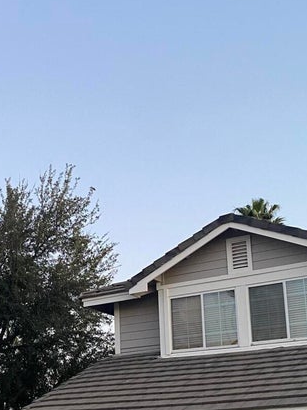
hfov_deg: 22.2
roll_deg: +0.0
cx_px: 50
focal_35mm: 65
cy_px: 273
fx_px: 769
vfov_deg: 29.6
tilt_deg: +17.0
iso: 125
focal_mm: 4.25
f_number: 1.8
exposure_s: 1/60
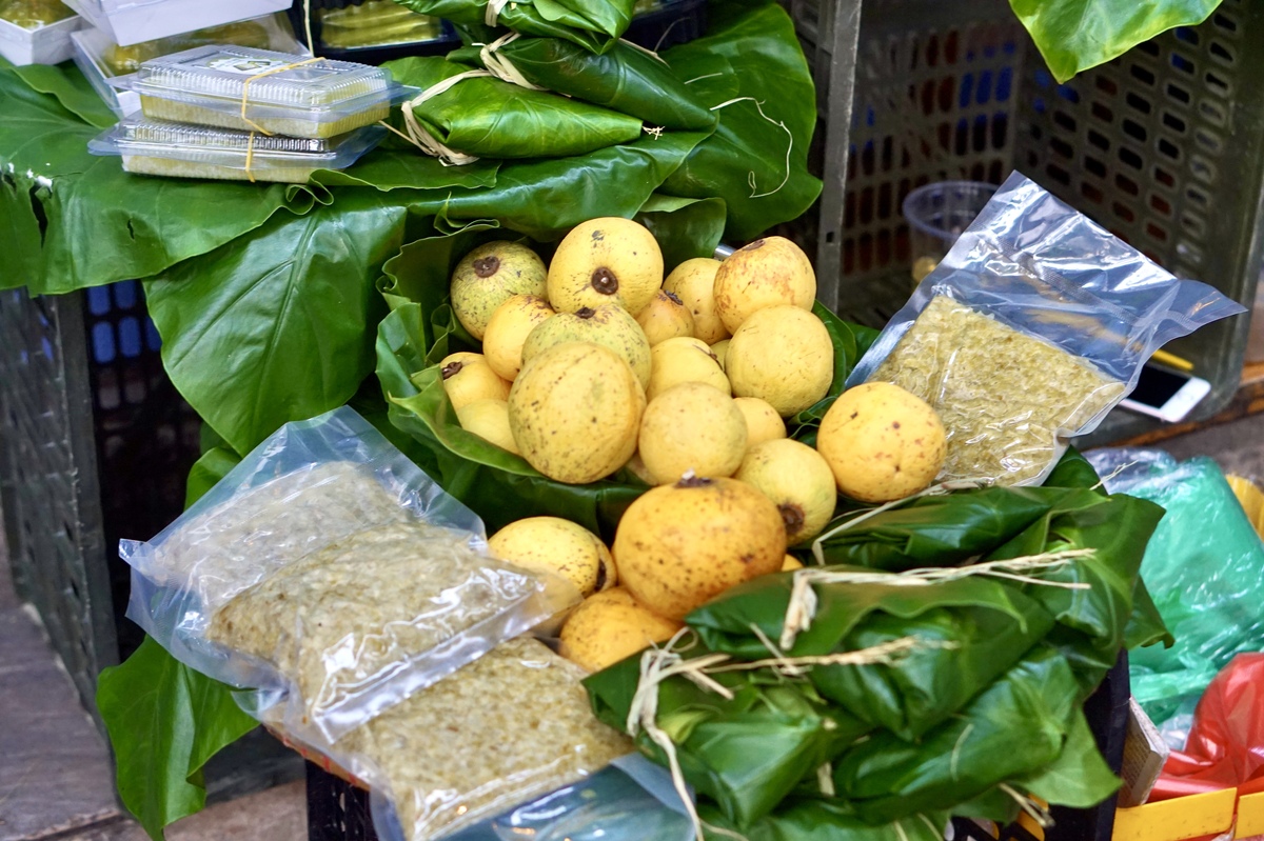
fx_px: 2632
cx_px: 632
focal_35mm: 75
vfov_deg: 18.2
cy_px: 420
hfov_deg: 27.0
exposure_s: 1/100
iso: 800
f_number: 3.2
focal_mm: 50
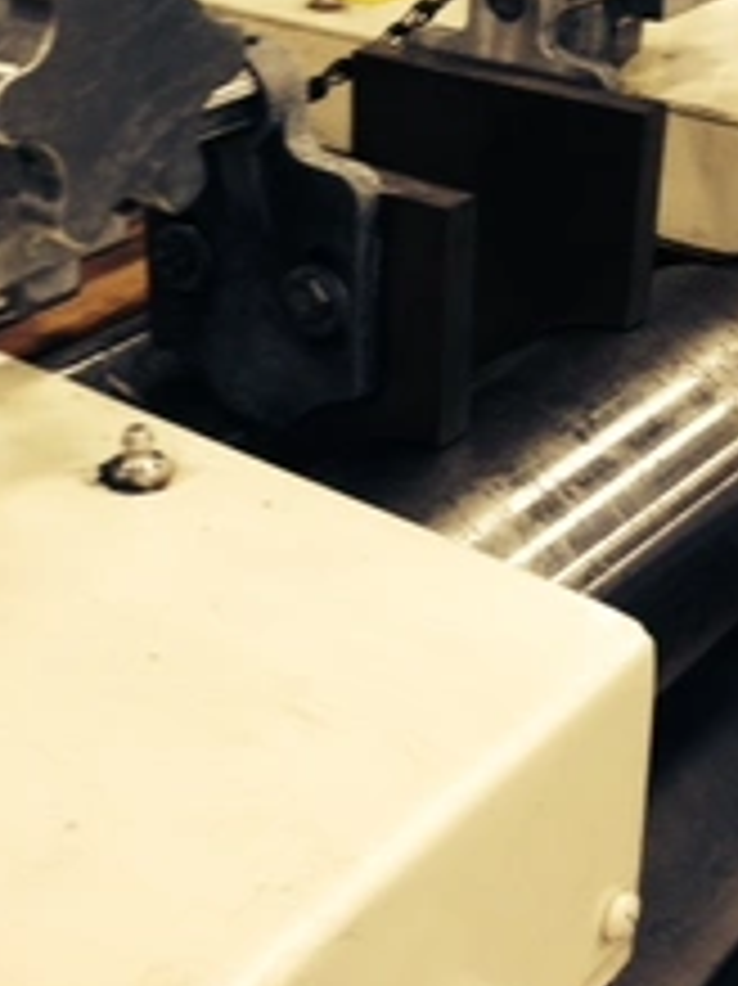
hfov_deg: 22.9
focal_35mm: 64
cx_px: 306
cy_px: 351
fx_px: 1821
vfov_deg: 30.1
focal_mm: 4.28
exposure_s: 1/20
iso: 64
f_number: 2.4
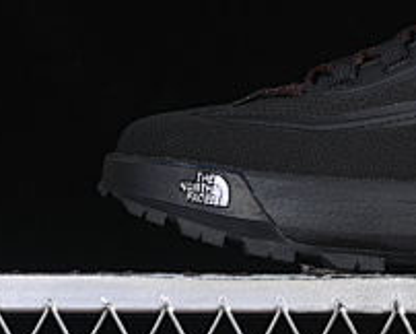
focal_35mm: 174
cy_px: 63
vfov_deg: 8.9
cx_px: 467
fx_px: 2144
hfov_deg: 10.9
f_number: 6.3
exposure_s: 1/50
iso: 160
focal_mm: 50
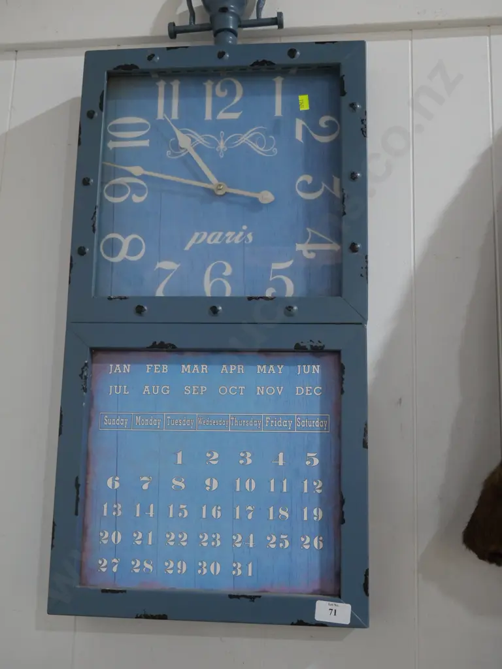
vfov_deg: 46.8
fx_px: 773
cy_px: 334
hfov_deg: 36.0
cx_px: 251
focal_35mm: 40
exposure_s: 1/60
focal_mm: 20
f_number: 5
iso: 1600
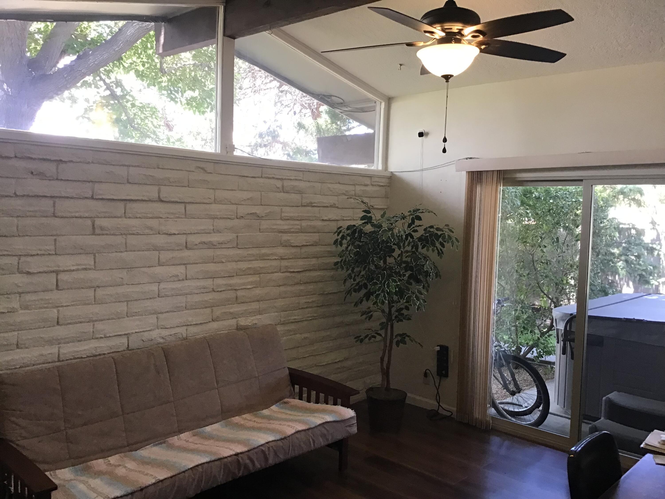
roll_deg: -1.8
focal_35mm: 31
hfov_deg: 58.4
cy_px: 250
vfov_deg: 45.4
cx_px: 332
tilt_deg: -3.5
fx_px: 596
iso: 40
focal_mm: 3.3
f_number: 2.4
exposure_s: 1/30
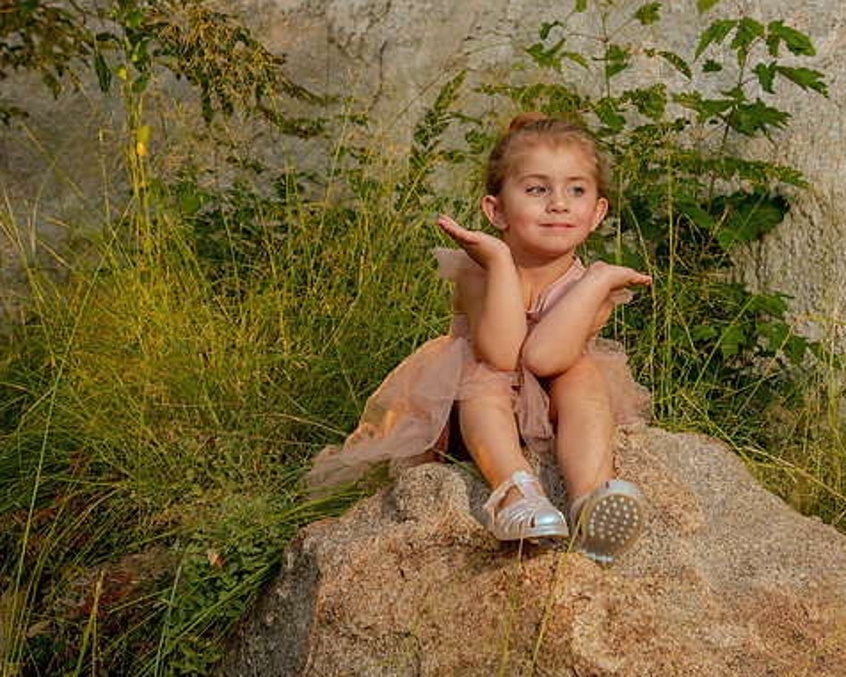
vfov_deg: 22.8
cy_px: 265
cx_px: 515
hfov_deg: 28.2
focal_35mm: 67
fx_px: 1678
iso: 640
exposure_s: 1/125
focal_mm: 48
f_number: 6.3
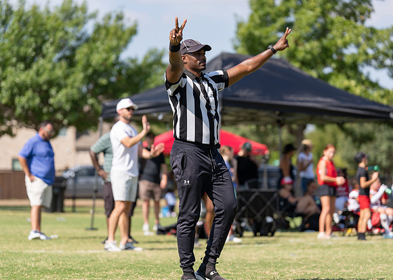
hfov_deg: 14.6
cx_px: 196
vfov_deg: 10.4
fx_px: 1534
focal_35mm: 137
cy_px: 140
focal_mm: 131
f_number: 2.8
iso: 100
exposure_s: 1/1600
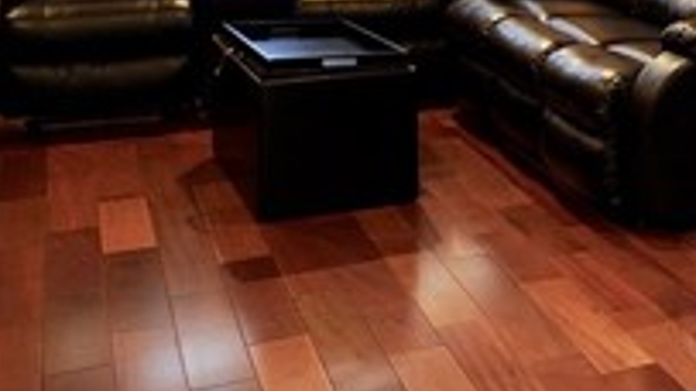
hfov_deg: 26.5
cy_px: -75
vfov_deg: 17.4
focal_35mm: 66
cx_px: 933
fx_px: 1218
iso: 1600
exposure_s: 1/160
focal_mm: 20
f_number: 2
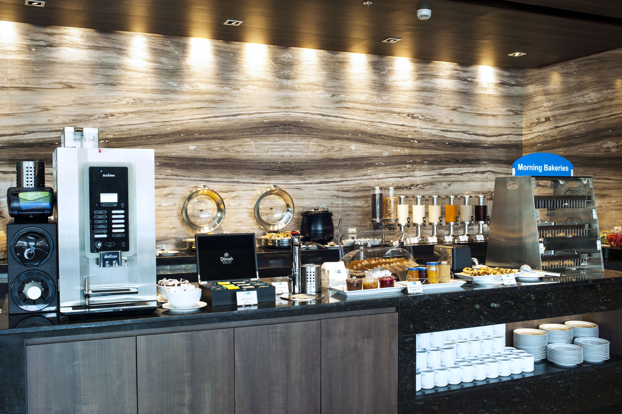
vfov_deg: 37.8
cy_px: 207
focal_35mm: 35
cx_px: 311
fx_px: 604
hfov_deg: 54.5
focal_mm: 35
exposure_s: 1/1.25
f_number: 16
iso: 200
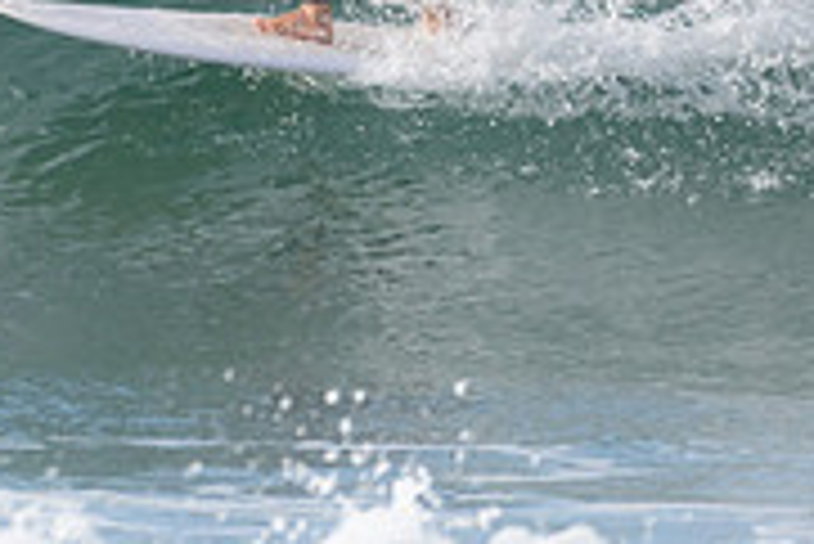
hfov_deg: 0.9
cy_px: -155
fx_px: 54286
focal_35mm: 2399
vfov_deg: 0.6
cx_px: 198
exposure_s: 1/1250
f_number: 5.6
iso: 400
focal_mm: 500
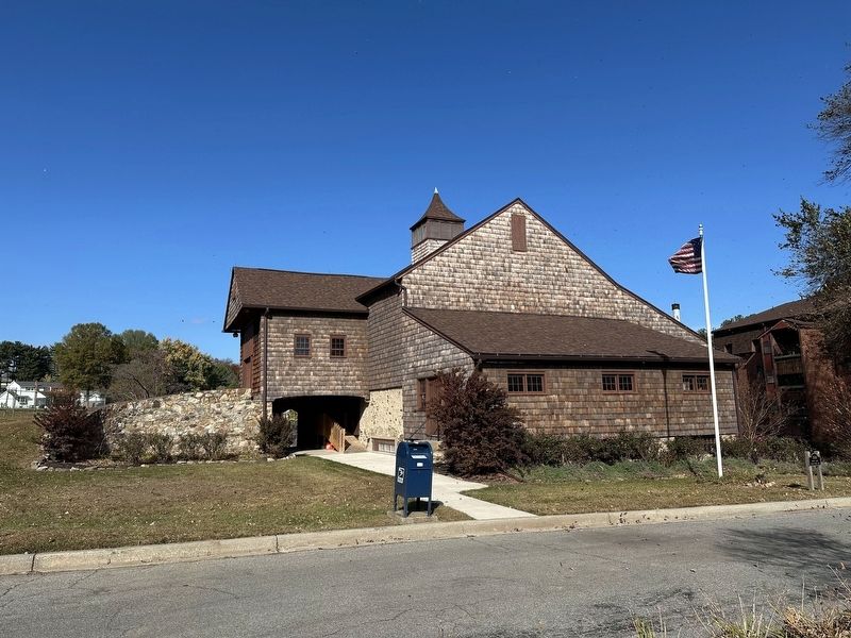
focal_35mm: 24
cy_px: 319
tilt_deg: +8.2
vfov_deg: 56.8
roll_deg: +1.3
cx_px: 426
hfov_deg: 71.6
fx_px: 590
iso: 80
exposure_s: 1/4762
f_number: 1.78
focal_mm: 6.86
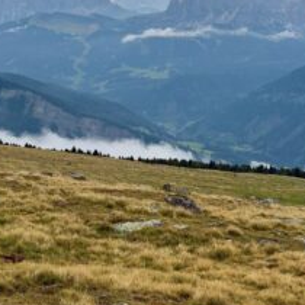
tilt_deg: -7.2
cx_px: 208
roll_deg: +0.0
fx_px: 768
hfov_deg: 22.4
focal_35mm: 77
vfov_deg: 22.4
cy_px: 112
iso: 100
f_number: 1.78
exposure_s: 1/1608
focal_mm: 6.76
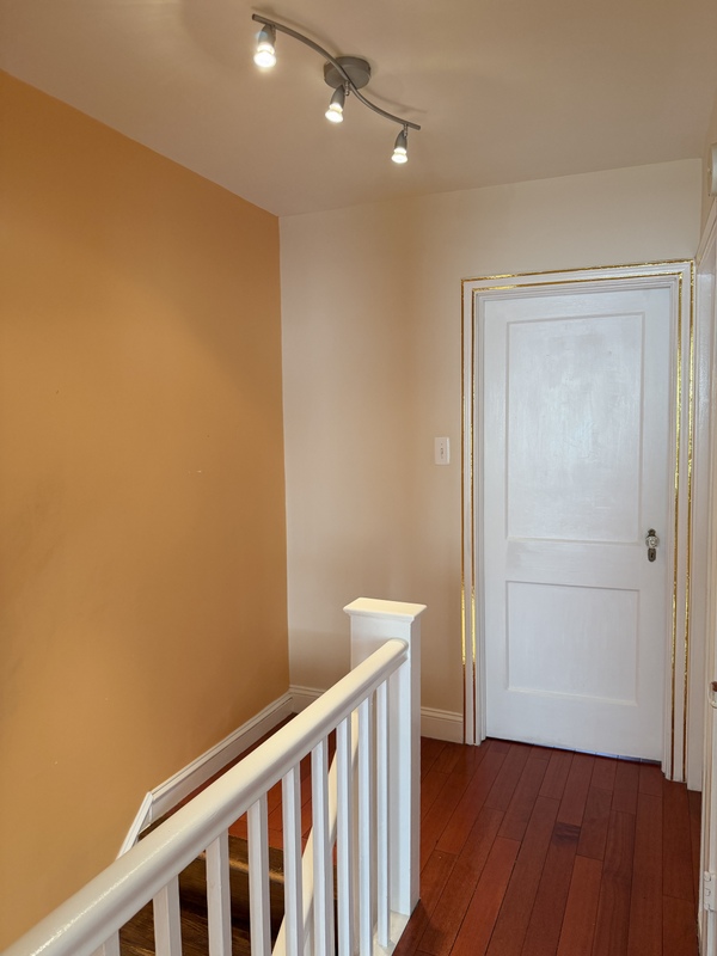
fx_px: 663
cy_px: 478
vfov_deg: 71.6
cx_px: 358
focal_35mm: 24
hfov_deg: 56.8
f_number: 1.78
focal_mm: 6.76
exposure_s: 1/176
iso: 200
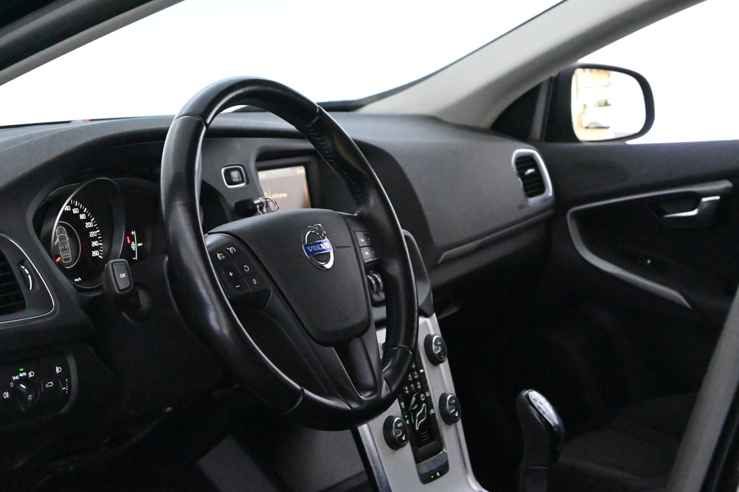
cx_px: 370
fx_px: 1539
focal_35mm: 75
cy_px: 246
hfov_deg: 27.0
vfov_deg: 18.2
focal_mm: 50
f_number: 6.3
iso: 22800
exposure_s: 1/80
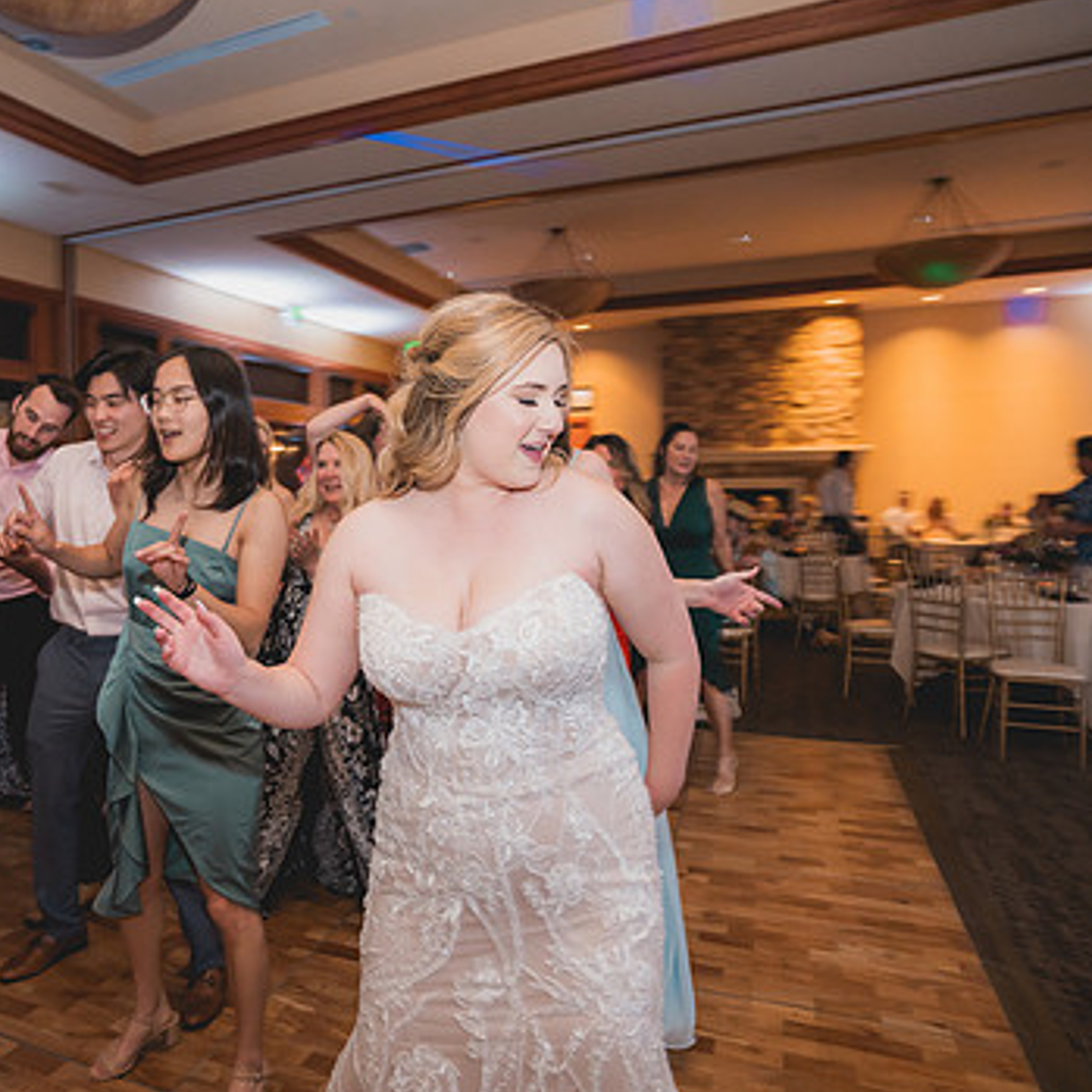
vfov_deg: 65.0
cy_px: 537
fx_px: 857
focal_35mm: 24
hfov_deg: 63.5
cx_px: 369
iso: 2500
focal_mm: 17
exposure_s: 1/50
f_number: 2.8
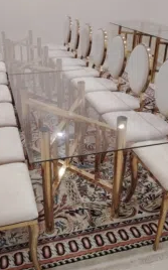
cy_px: 123
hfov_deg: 33.4
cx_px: 67
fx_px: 279
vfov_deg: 51.5
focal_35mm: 38
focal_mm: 5.25
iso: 509
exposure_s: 1/50
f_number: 1.75
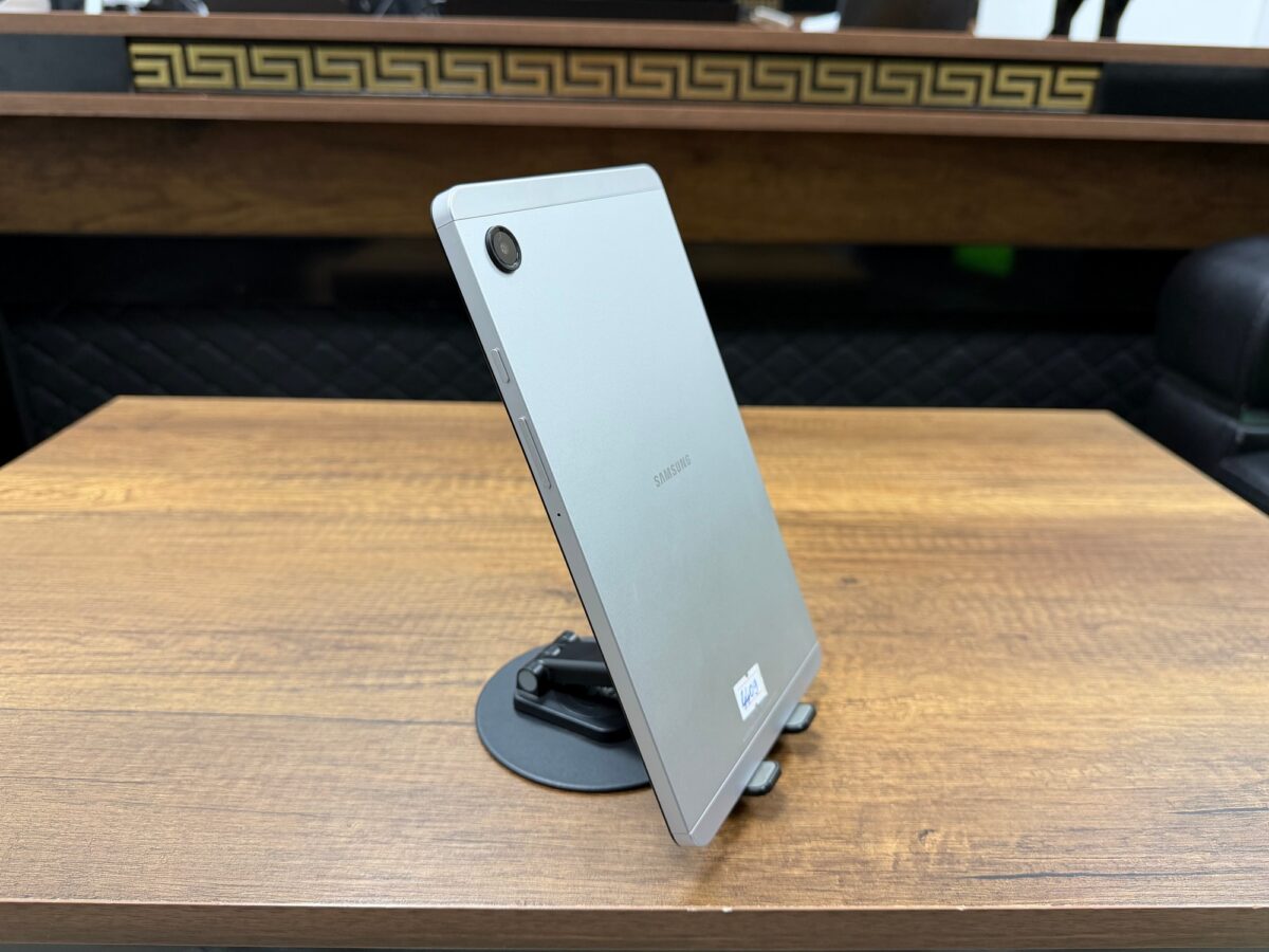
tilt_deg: -22.3
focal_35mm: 24
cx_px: 634
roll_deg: -1.6
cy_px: 476
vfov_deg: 56.8
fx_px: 880
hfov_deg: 71.6
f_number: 1.78
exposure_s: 1/50
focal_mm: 6.76
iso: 160
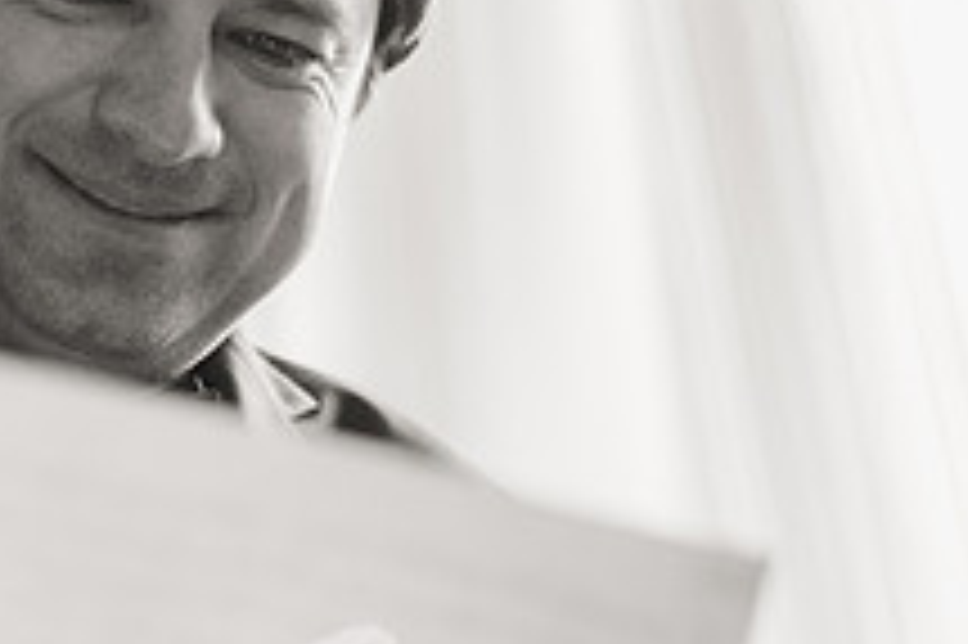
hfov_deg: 13.7
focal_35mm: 148
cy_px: 288
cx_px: 10
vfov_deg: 9.3
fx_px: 3976
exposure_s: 1/200
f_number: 2
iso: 1600
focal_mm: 50
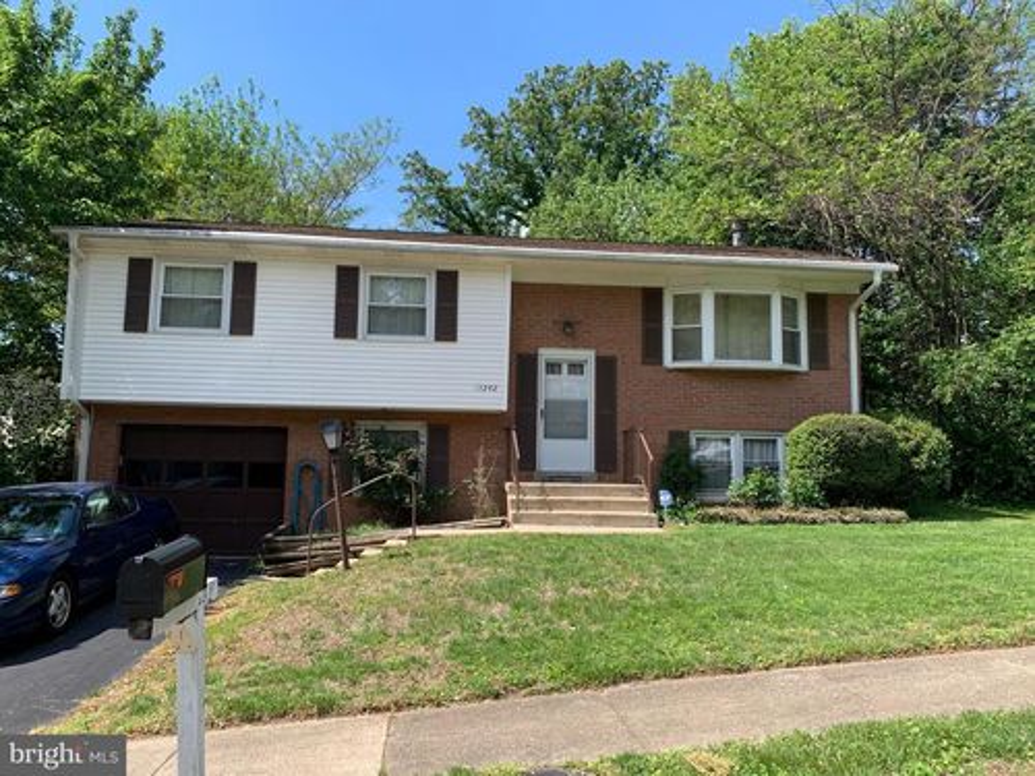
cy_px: 388
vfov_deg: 53.1
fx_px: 777
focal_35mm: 26
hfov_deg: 67.3
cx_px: 518
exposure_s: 1/1299
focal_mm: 4.25
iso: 25
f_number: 1.8
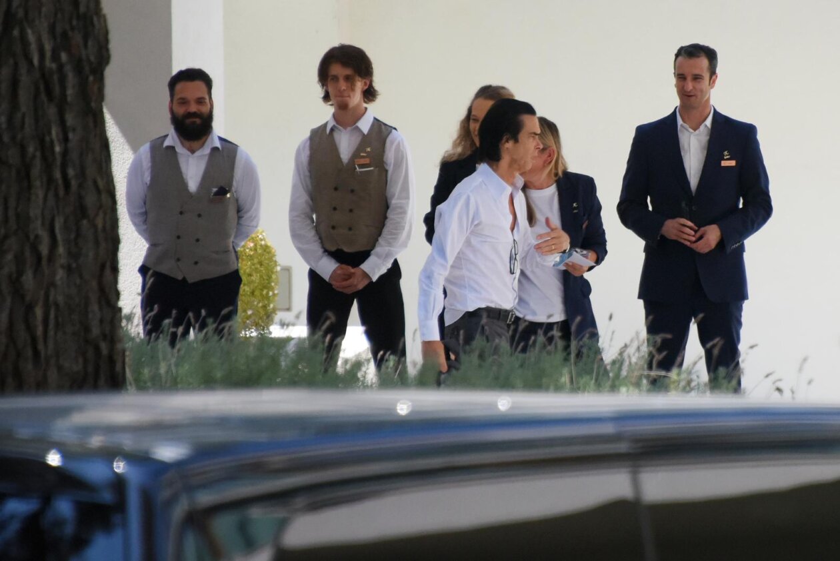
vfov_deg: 4.6
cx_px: 420
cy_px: 280
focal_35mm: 300
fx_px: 7005
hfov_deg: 6.9
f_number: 5.6
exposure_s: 1/3200
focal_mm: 300
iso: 1600
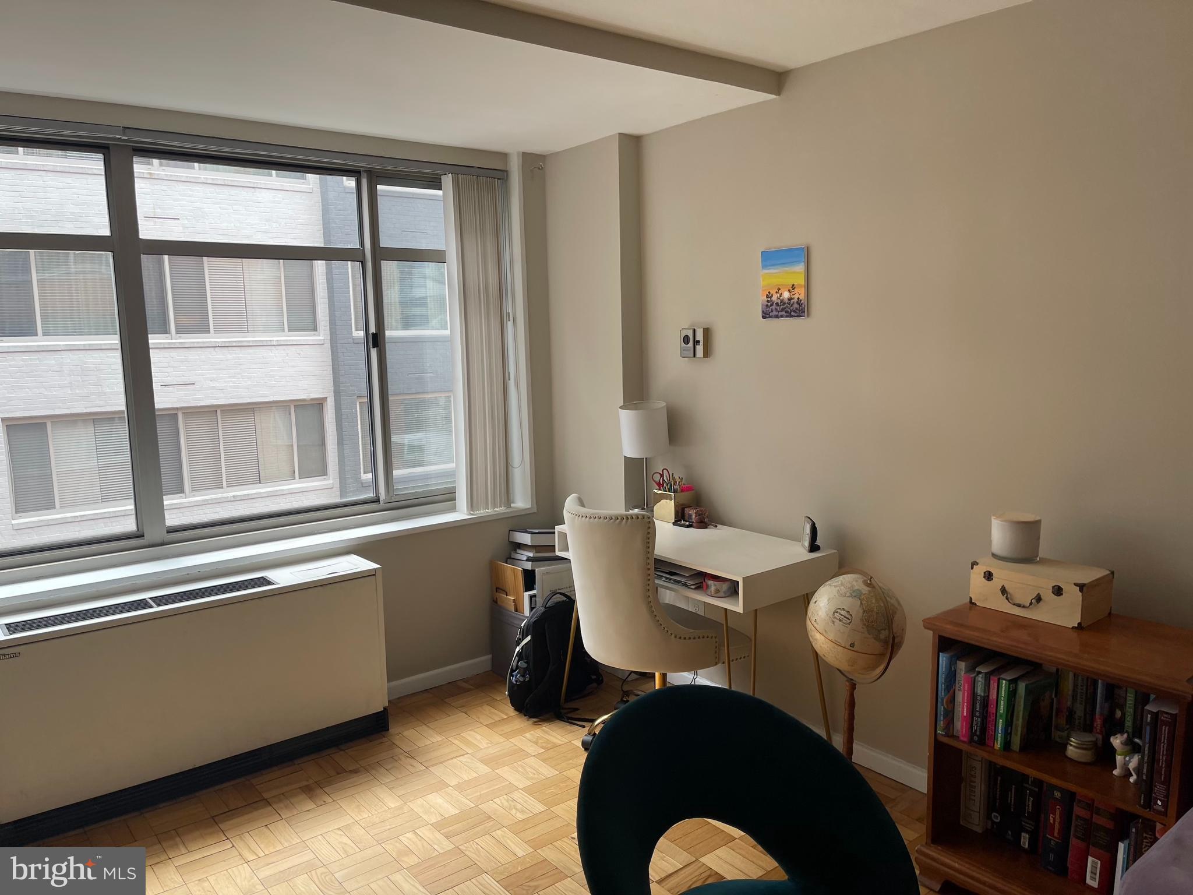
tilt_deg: -8.3
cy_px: 448
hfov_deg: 69.4
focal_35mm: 25
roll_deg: +0.4
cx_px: 596
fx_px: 862
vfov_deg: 54.9
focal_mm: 5.1
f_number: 1.6
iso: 32
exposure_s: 1/262
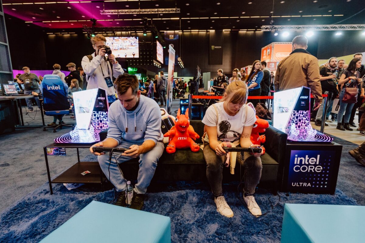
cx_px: 182
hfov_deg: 88.4
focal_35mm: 18
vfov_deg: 65.9
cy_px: 122
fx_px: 188
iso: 2500
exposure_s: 1/100
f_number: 2.8
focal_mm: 18.5
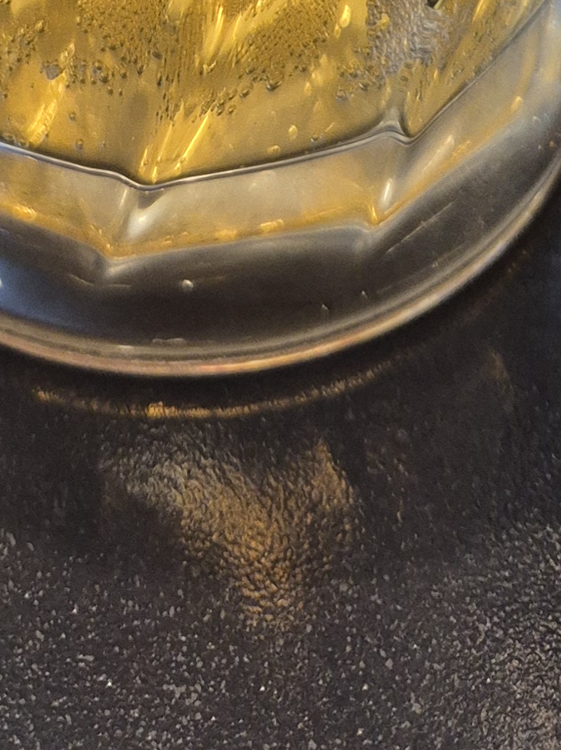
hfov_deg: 14.4
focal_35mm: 102
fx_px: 2207
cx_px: 160
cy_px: -692
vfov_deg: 15.7
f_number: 1.8
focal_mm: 5.4
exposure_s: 1/120
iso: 320
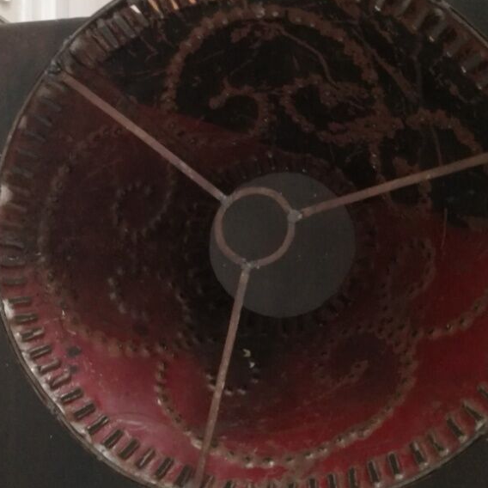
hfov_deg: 38.8
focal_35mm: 43
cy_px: 255
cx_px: 172
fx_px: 686
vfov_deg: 39.2
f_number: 2
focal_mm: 3.79
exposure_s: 1/16.7
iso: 640
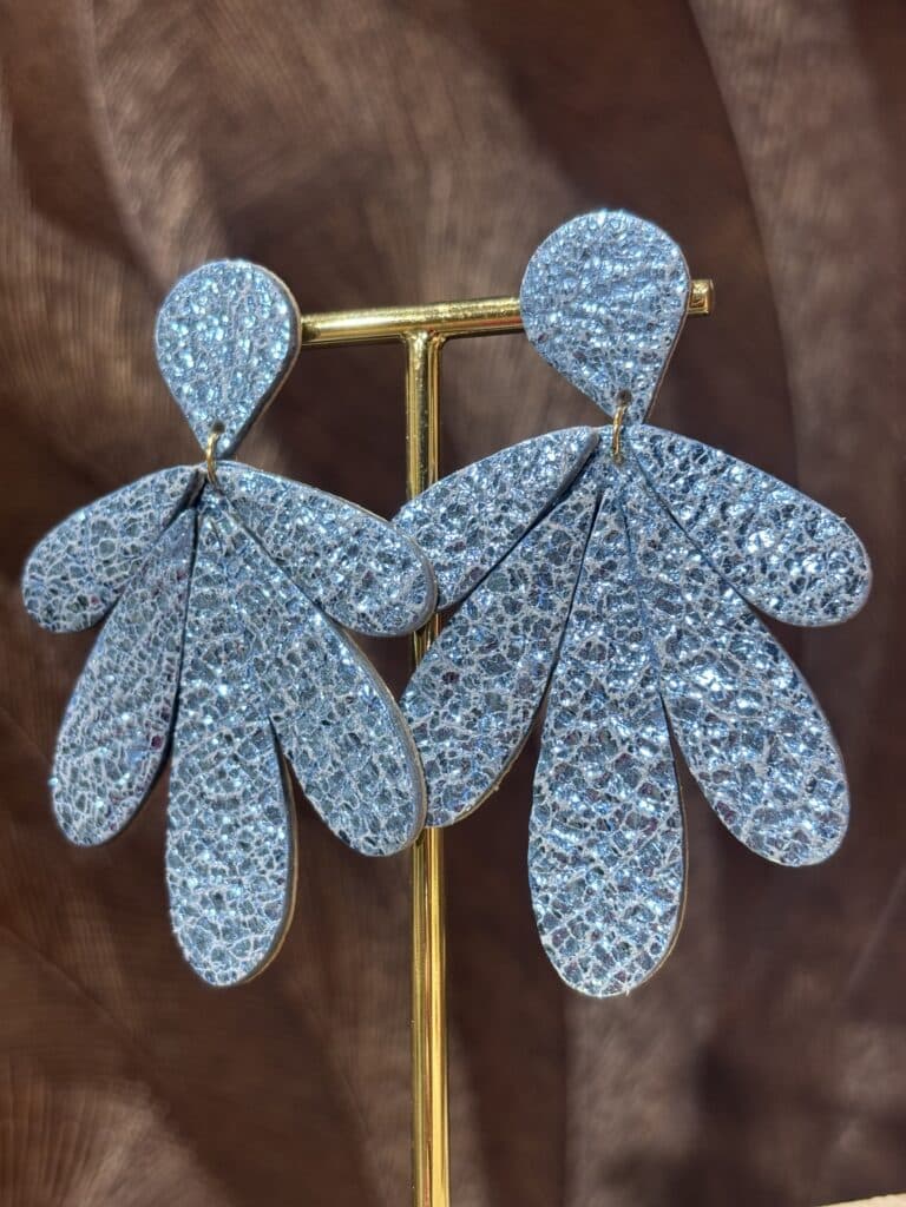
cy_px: 604
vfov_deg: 36.8
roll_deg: +0.1
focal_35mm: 52
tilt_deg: +0.5
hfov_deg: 28.0
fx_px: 1815
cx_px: 453
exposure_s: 1/50
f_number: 1.6
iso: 32
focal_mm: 5.96
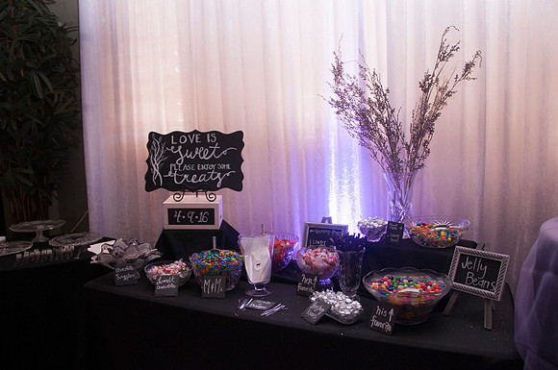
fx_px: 418
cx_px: 279
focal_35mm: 27
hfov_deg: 67.5
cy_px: 185
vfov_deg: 47.8
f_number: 4
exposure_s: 1/30
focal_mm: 18
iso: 800
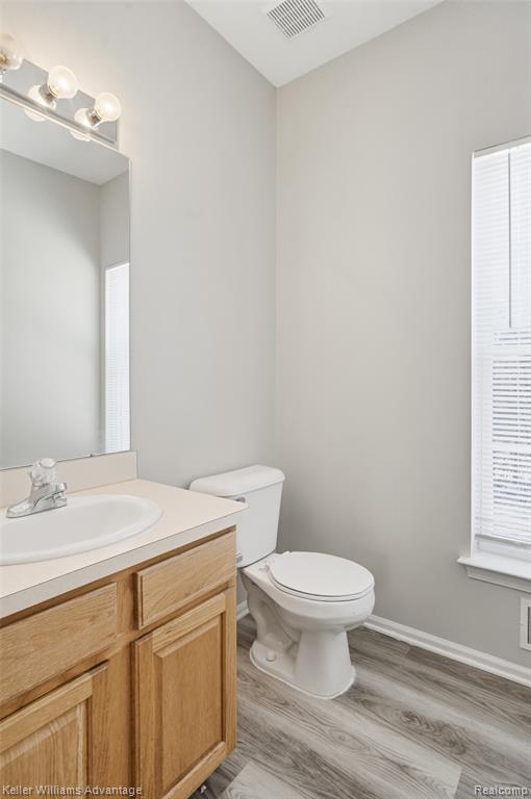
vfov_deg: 93.3
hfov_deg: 70.3
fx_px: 377
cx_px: 266
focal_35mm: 17
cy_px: 400
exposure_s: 1/4000
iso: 2500
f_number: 8
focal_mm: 17
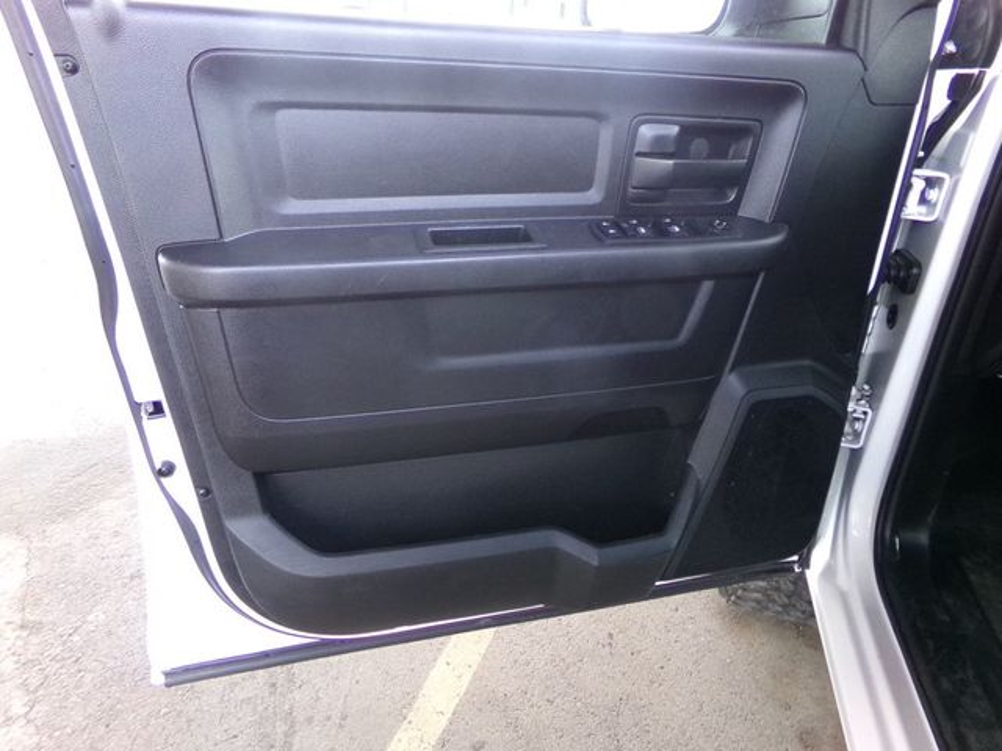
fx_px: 695
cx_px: 501
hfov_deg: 71.6
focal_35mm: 24
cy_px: 376
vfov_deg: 56.8
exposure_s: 1/60
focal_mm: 4.3
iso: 612
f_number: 3.7
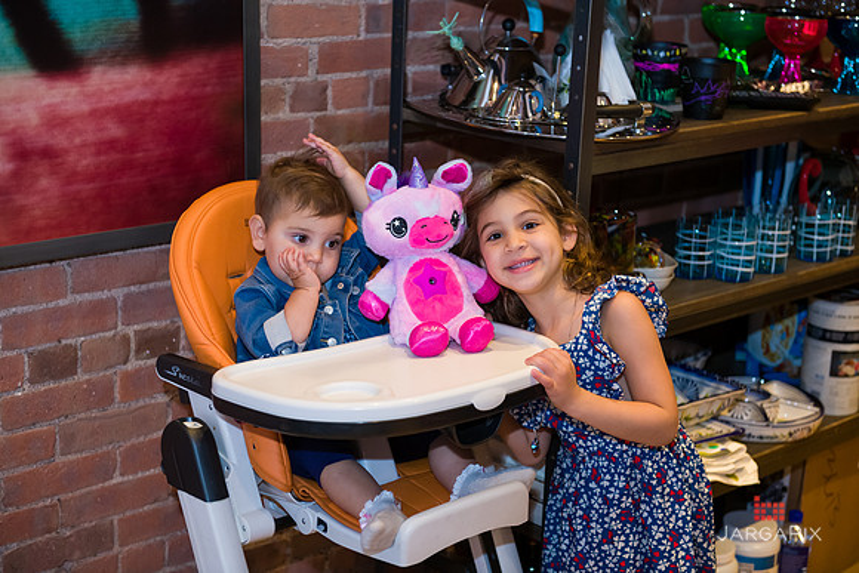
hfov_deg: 32.4
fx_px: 1480
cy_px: 286
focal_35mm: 62
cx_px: 430
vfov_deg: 21.9
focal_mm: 62
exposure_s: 1/125
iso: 1250
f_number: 3.2
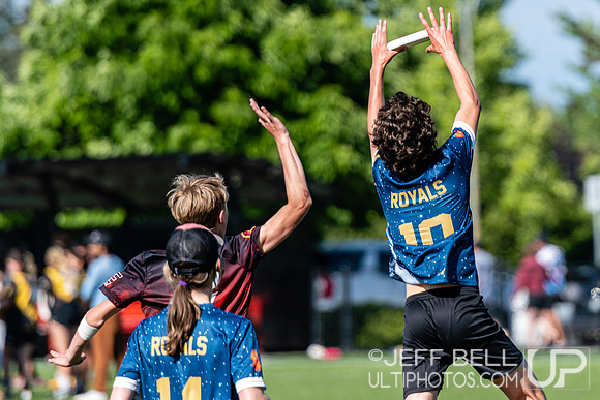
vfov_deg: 3.4
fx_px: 6733
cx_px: 403
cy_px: 155
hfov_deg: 5.1
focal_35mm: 404
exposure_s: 1/1250
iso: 110
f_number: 3.2
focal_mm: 200
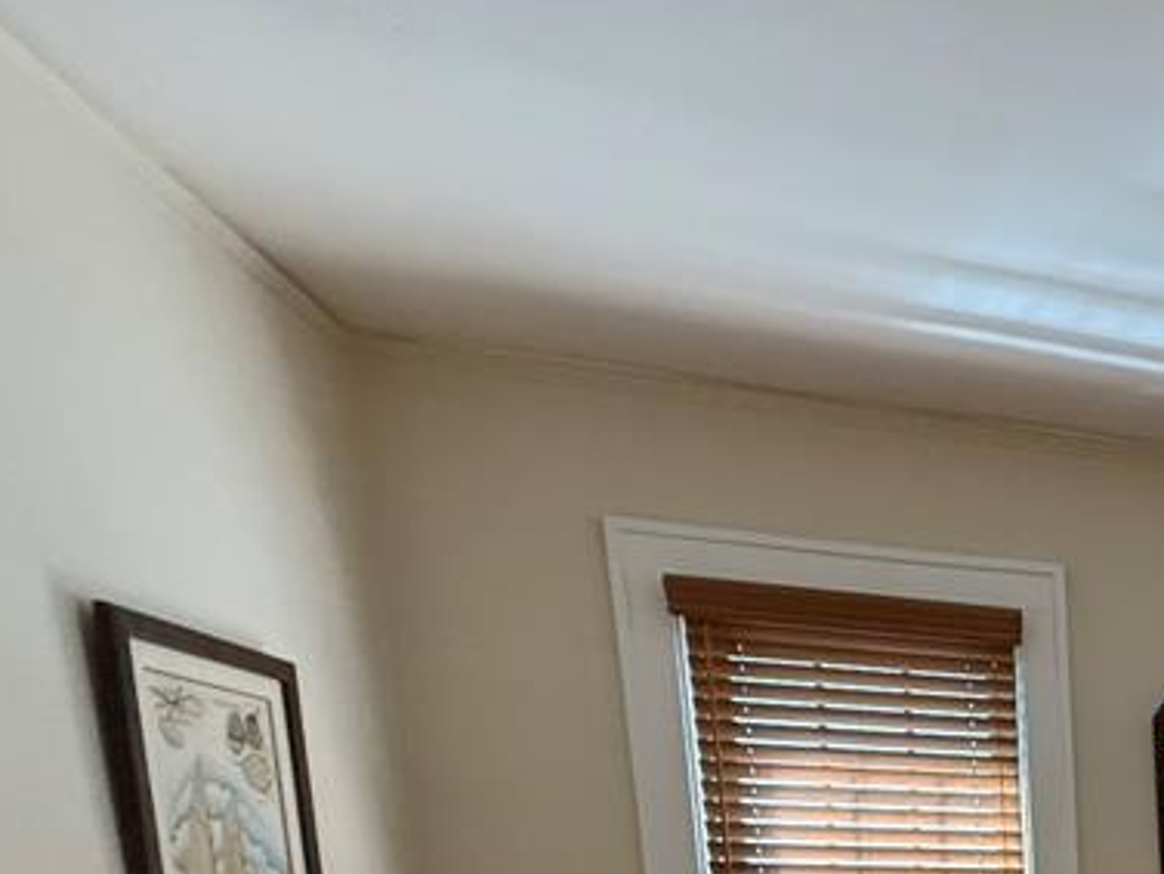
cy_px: 1149
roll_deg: -2.7
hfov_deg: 34.9
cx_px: 1497
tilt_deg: -8.7
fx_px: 1278
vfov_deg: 29.8
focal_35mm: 38
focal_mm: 2.22
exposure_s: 1/60
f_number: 2.2
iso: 400
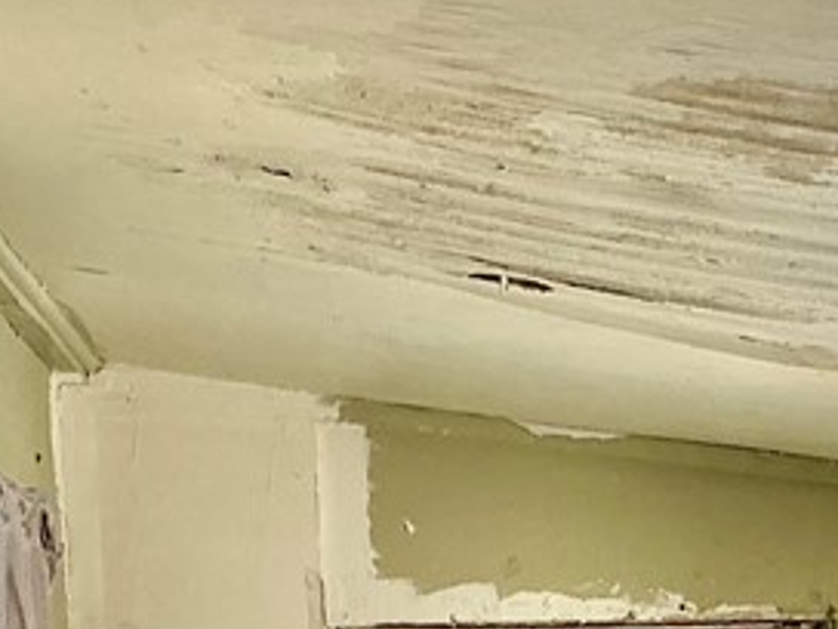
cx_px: 764
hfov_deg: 17.8
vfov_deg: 12.5
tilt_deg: -6.8
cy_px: 1113
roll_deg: +1.4
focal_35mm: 109
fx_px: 2639
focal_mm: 3
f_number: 1.8
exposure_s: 1/120
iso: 50
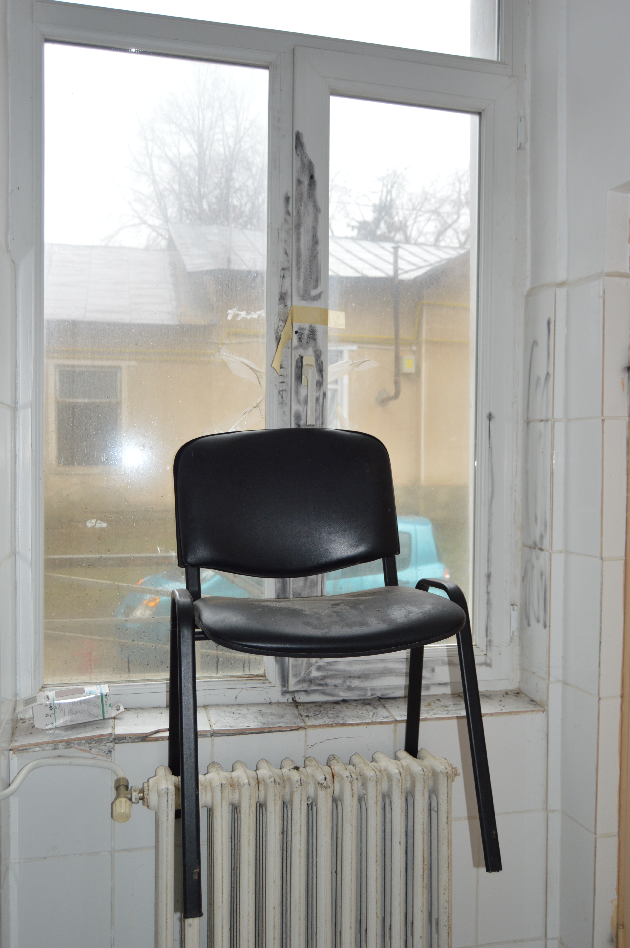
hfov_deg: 43.5
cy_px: 474
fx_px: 789
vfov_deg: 62.0
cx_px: 315
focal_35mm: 30
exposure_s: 1/125
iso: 360
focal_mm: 20
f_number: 4
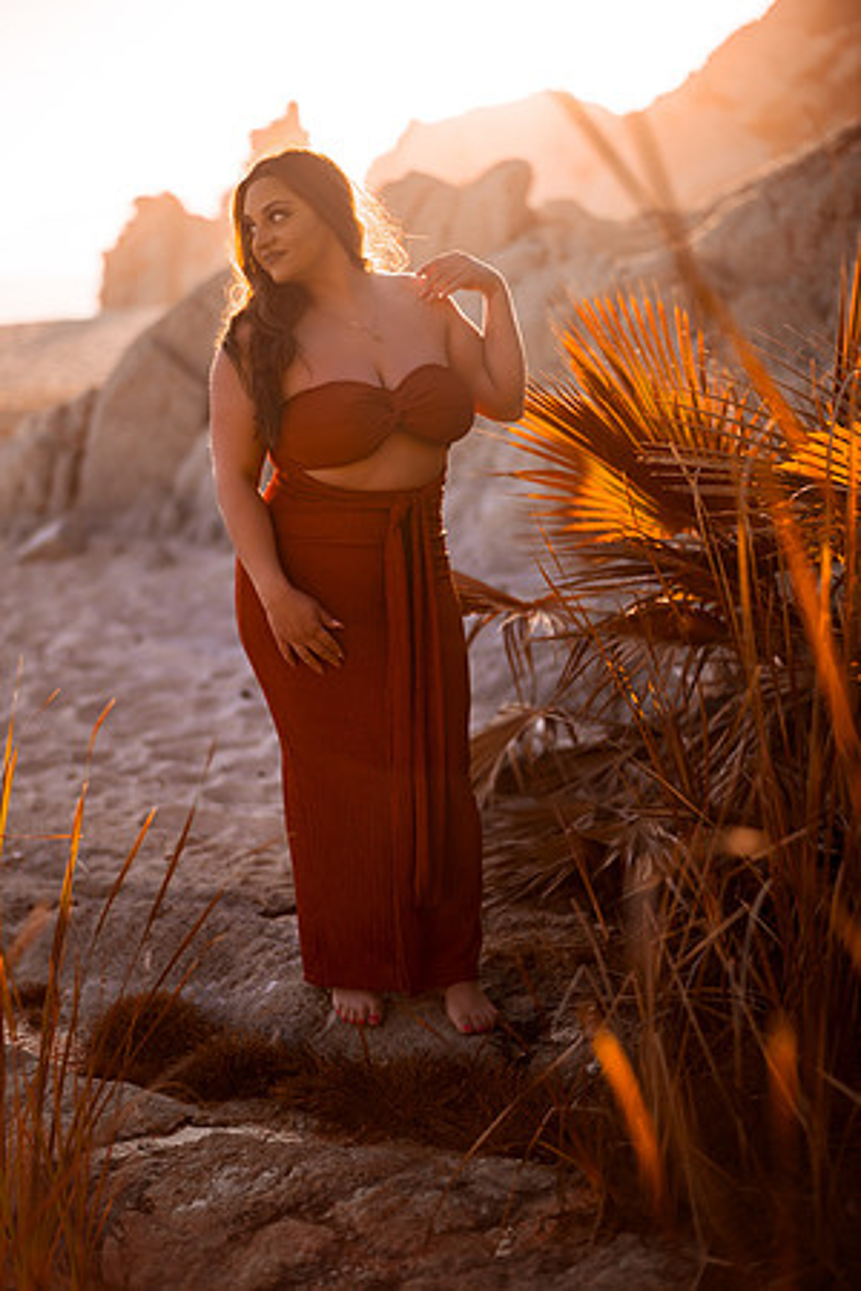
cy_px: 646
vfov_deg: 34.5
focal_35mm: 58
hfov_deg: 23.4
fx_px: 2081
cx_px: 430
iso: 100
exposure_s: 1/3200
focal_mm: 58
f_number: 1.4
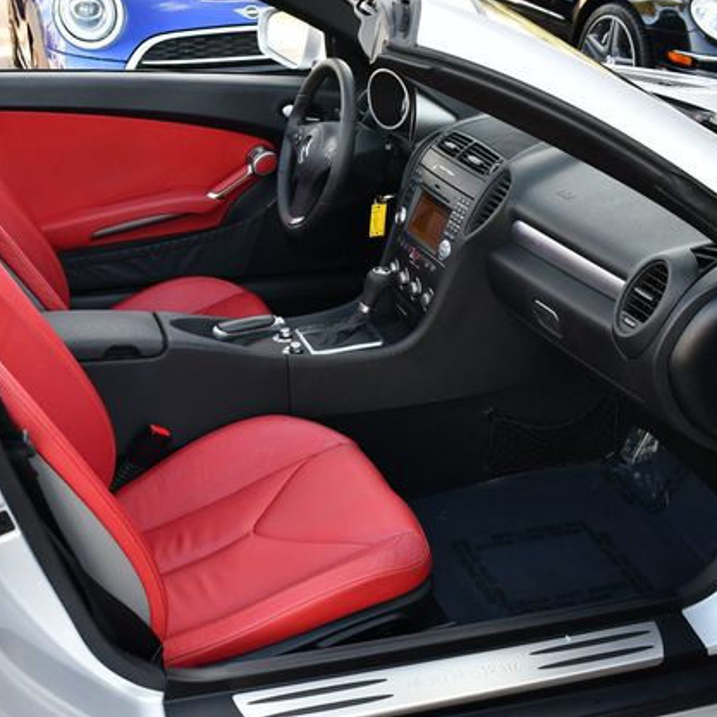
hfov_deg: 35.7
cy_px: 352
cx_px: 242
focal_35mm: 47
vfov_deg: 36.1
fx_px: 1101
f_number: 4.5
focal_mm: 18
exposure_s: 1/250
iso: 400
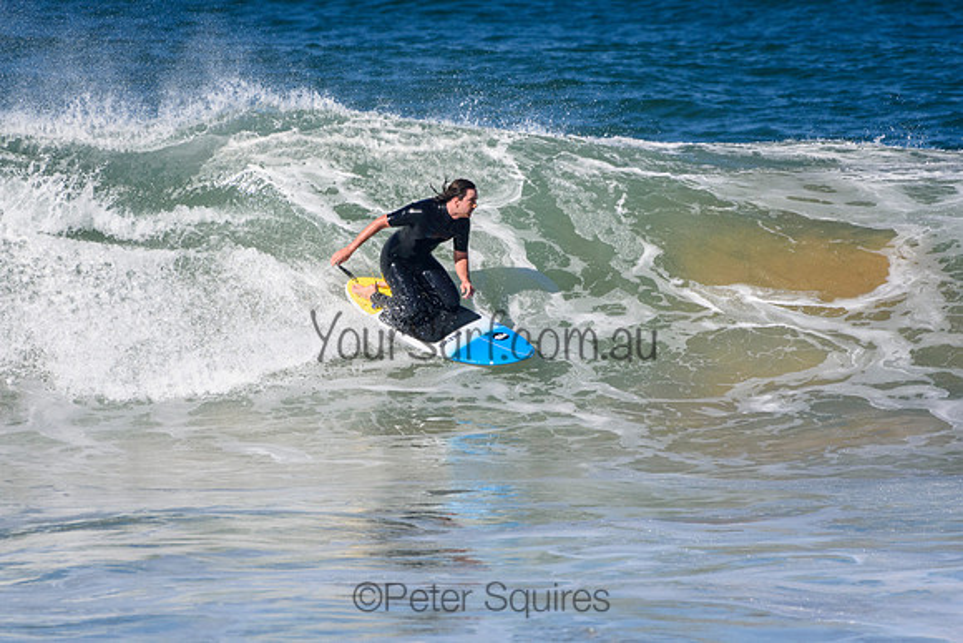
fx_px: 20069
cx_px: 482
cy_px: 322
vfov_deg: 1.8
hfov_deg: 2.7
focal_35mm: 750
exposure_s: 1/4000
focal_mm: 500
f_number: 5.6
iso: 560
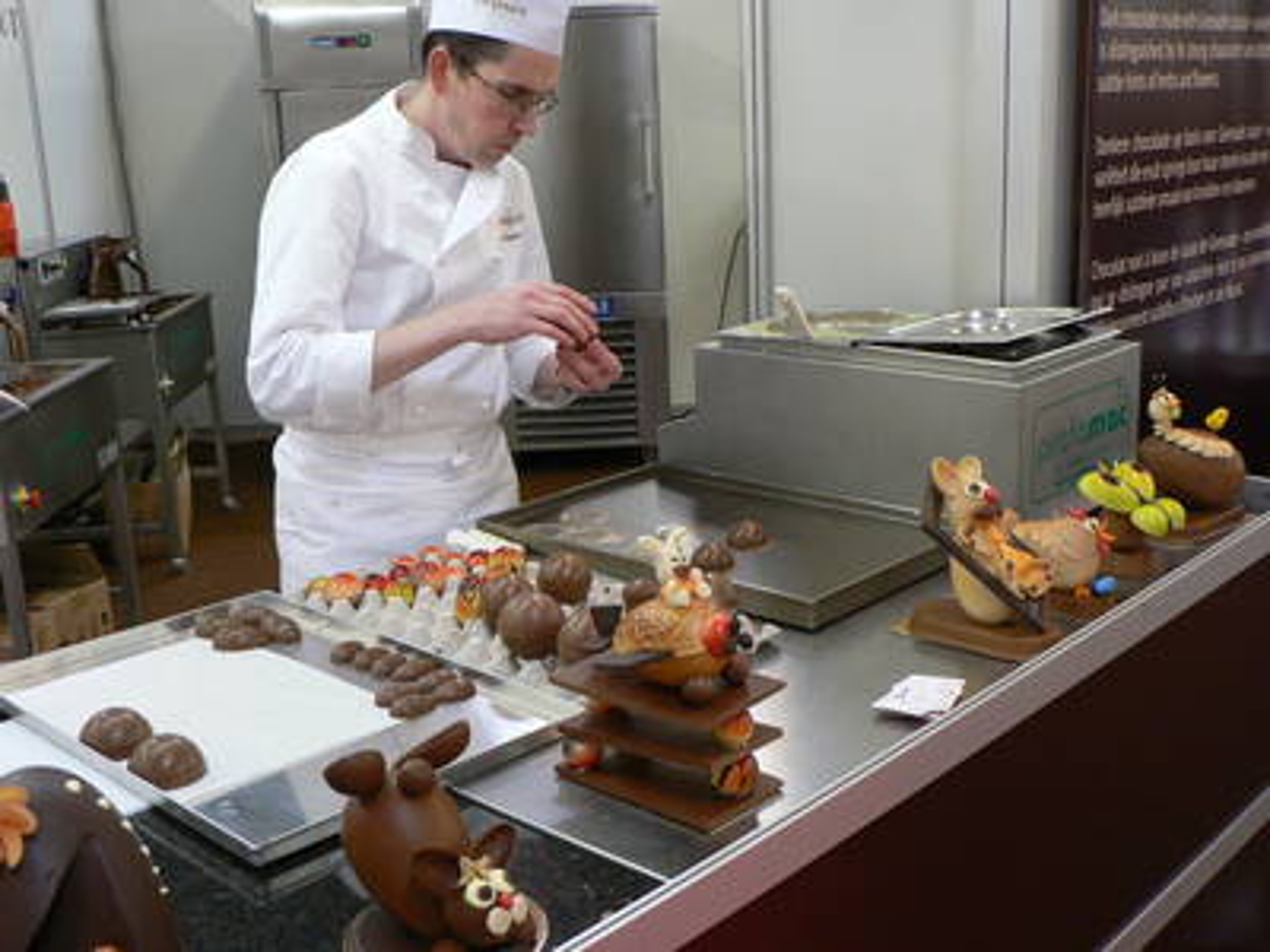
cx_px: 635
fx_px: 1468
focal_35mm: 40
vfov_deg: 36.0
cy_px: 476
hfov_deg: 46.8
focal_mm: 6.6
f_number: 2.8
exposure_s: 1/30
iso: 200
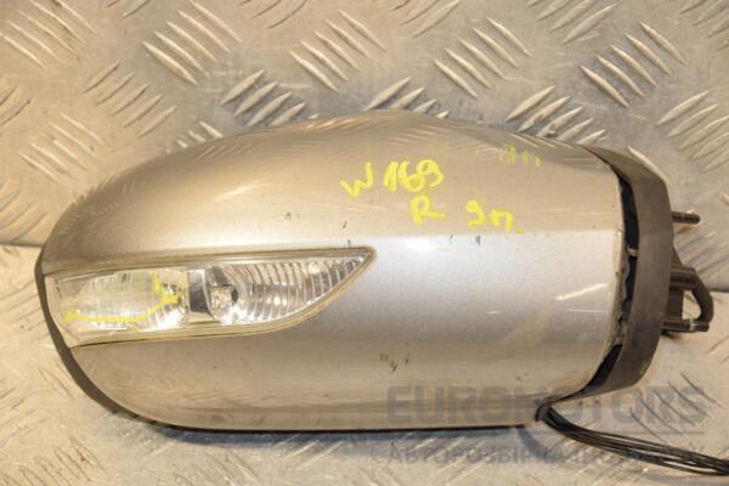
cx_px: 364
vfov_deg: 12.2
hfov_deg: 18.2
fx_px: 2278
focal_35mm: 112
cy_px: 243
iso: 800
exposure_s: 1/200
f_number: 6.3
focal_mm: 75
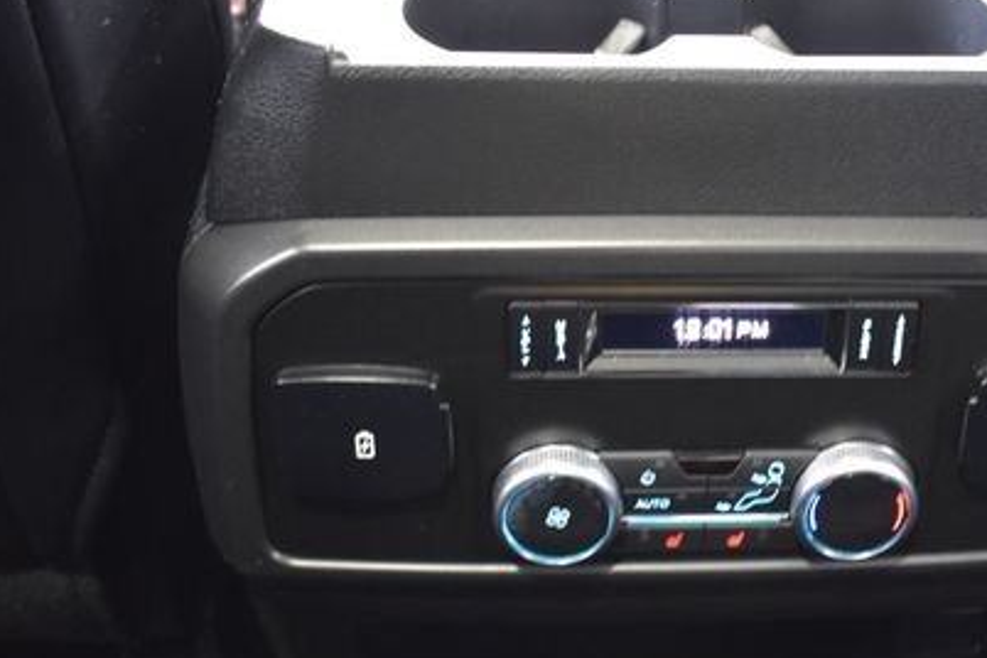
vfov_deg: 21.8
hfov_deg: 31.8
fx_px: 1700
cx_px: 734
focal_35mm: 62
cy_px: 430
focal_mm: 26
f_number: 4
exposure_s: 1/5
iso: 1600
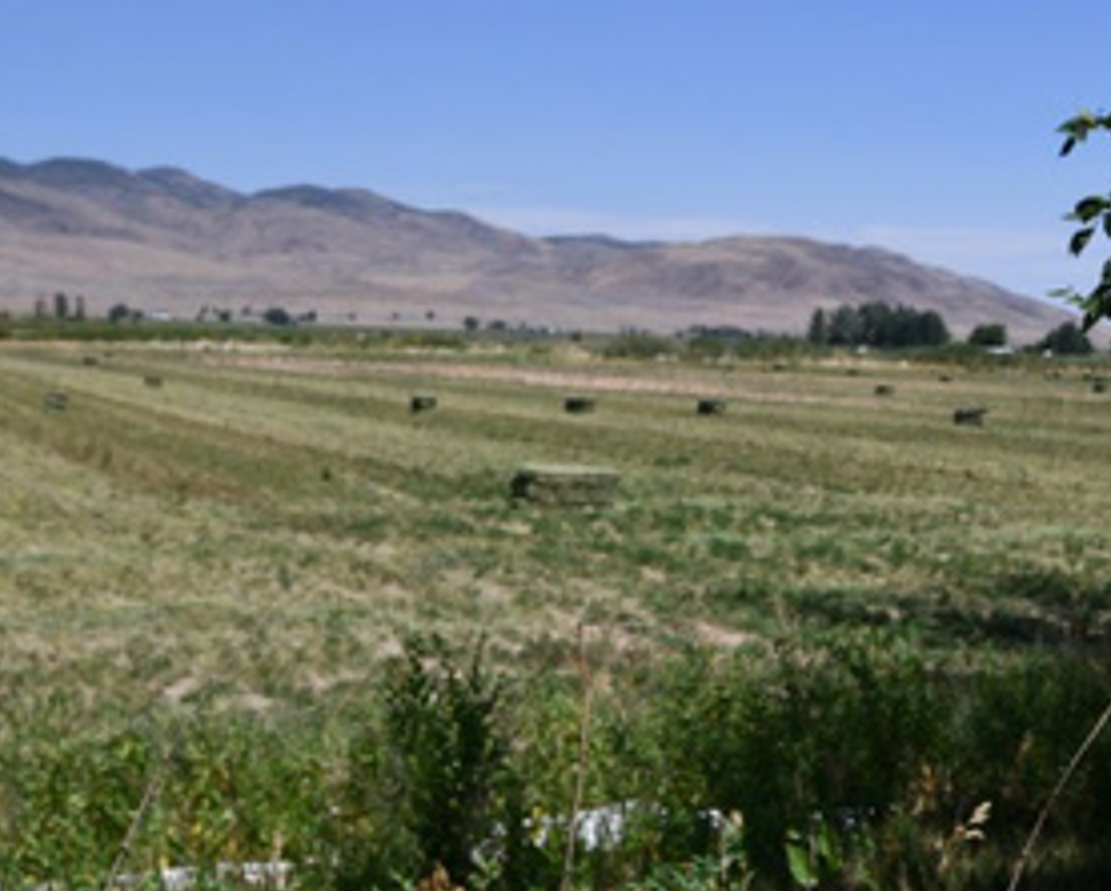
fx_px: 2139
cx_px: 906
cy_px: 305
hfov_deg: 28.4
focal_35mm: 65
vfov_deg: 23.4
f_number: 9
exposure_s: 1/320
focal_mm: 20
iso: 100
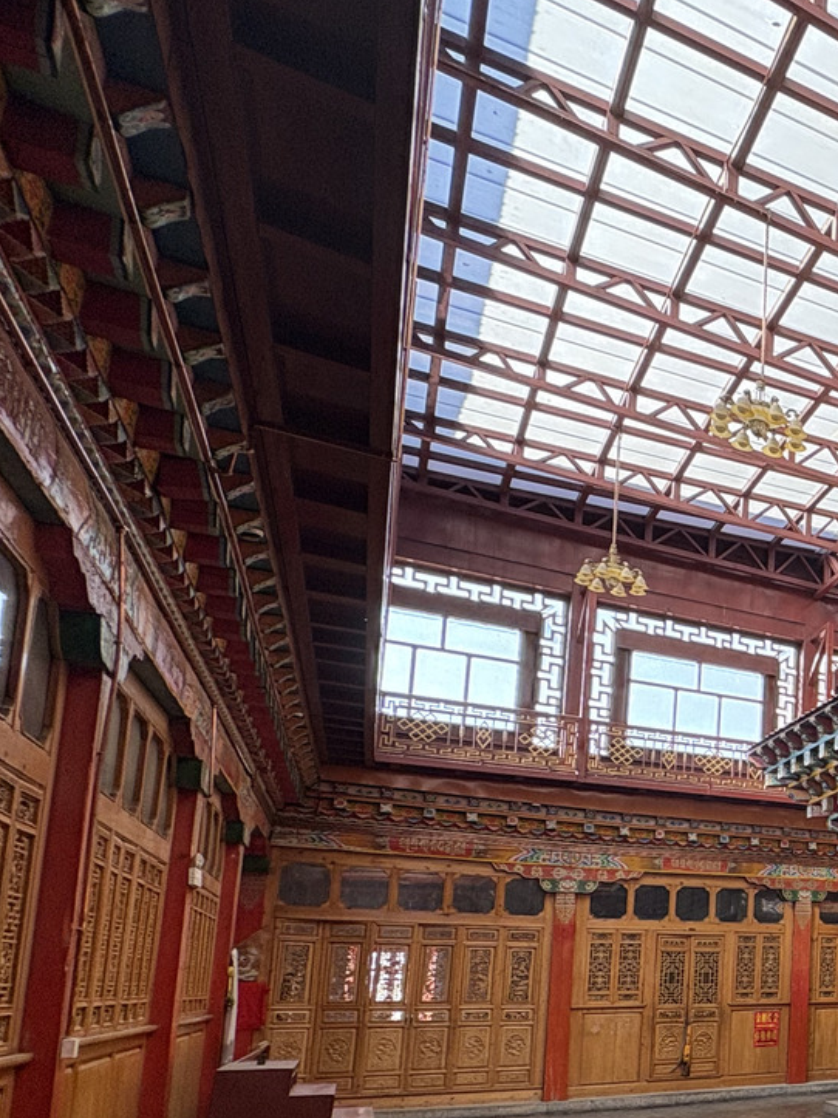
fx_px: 1001
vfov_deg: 55.2
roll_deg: +1.0
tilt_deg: +7.6
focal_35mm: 31
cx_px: 1234
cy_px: 857
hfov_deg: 29.4
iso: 80
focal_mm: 2.22
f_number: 2.2
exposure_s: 1/99
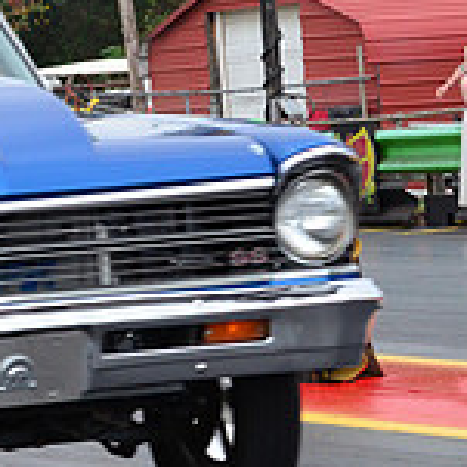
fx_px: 4100
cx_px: -303
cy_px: 210
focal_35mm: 269
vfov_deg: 6.5
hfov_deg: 6.4
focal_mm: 55
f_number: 11
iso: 1000
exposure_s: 1/500
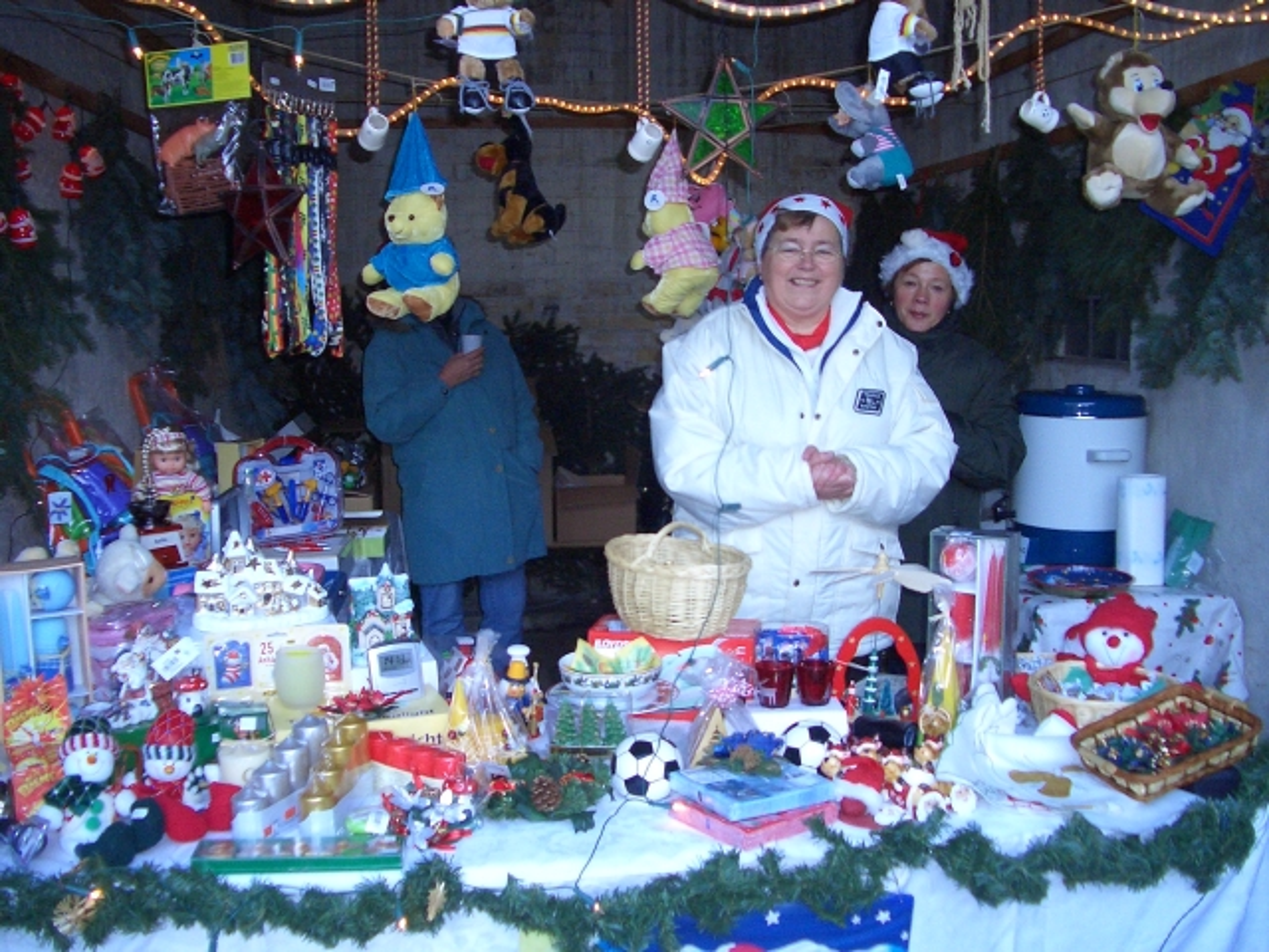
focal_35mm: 35
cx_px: 634
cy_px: 476
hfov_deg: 52.6
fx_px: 1283
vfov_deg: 40.7
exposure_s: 1/400
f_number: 2.6
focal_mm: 5.8
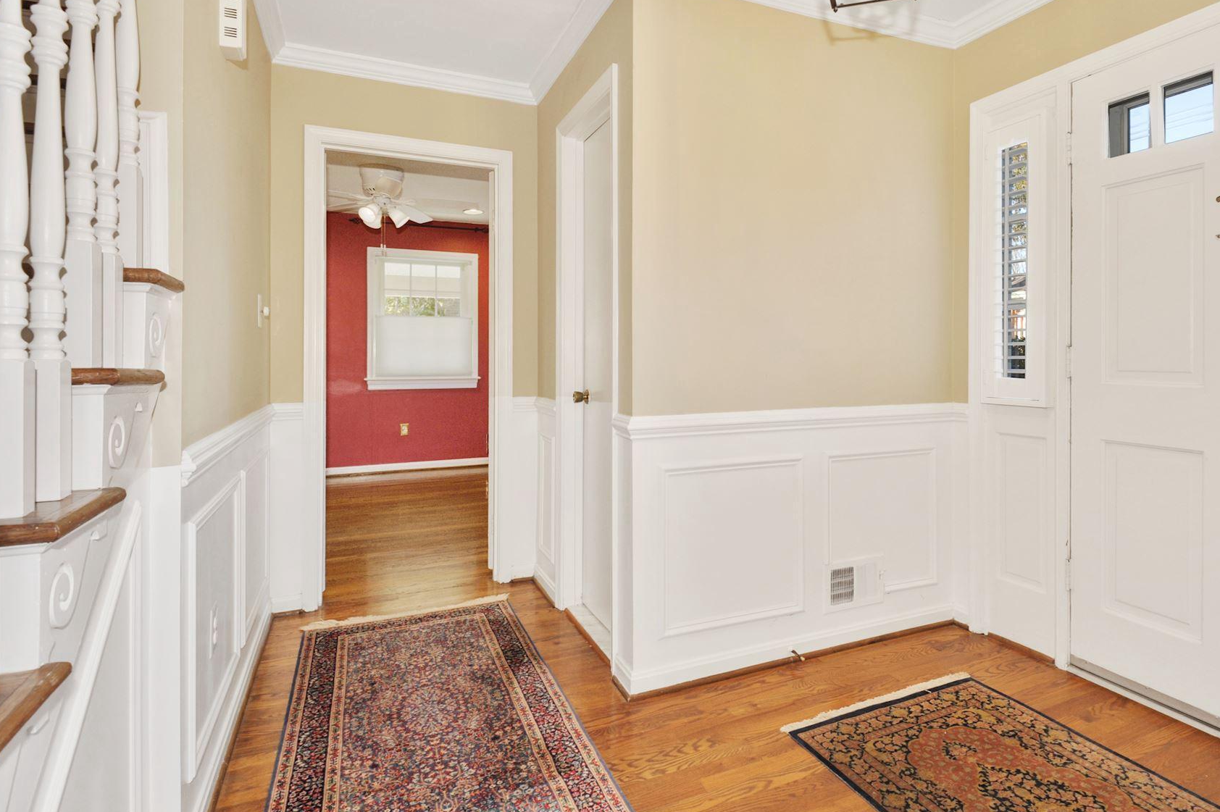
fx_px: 644
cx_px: 694
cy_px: 428
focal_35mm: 19
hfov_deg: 86.4
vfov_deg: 64.5
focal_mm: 16
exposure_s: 1/2
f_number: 8
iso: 200
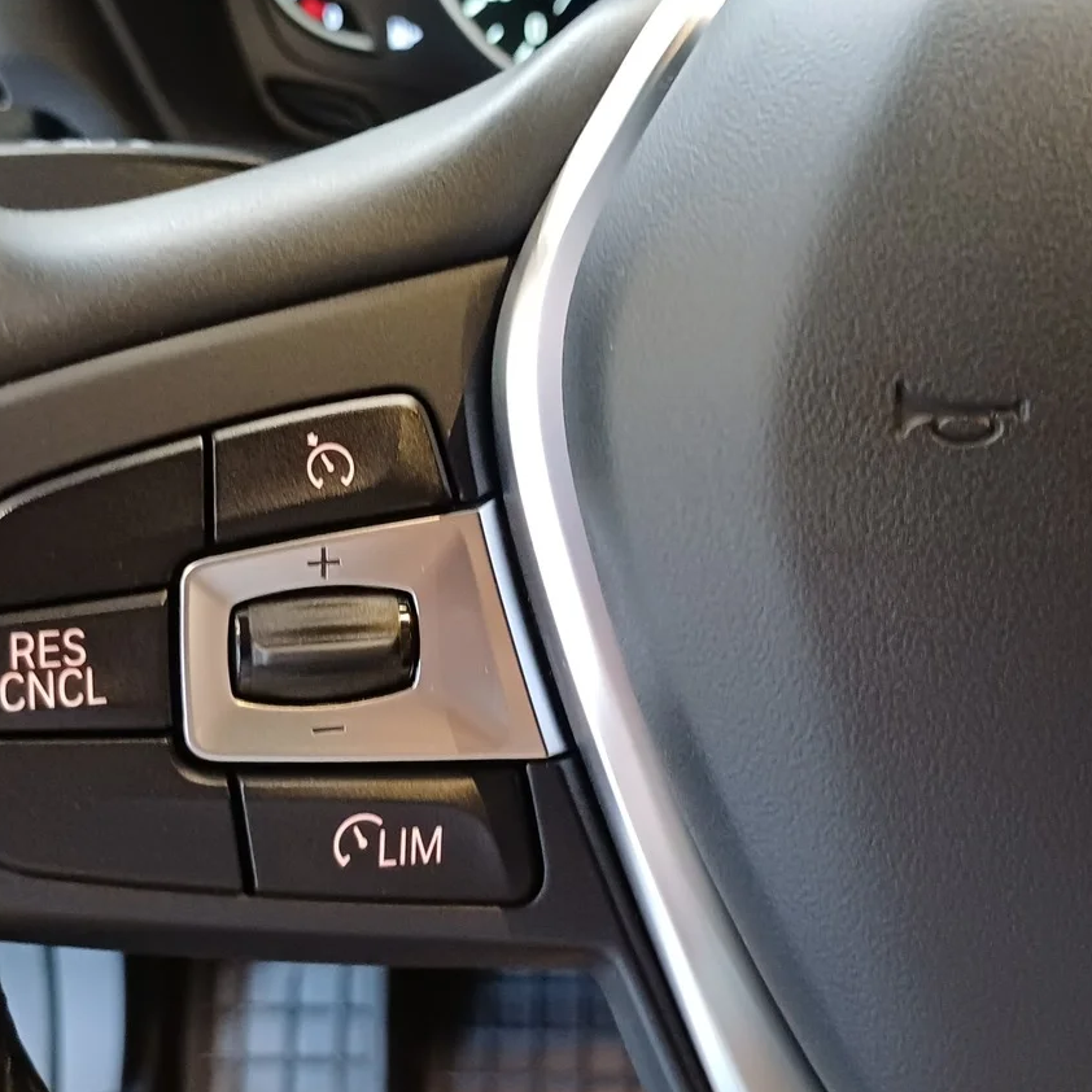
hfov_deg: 40.0
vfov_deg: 39.9
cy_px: 441
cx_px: 590
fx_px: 1499
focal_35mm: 42
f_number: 1.8
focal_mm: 4.65
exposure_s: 1/25
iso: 640
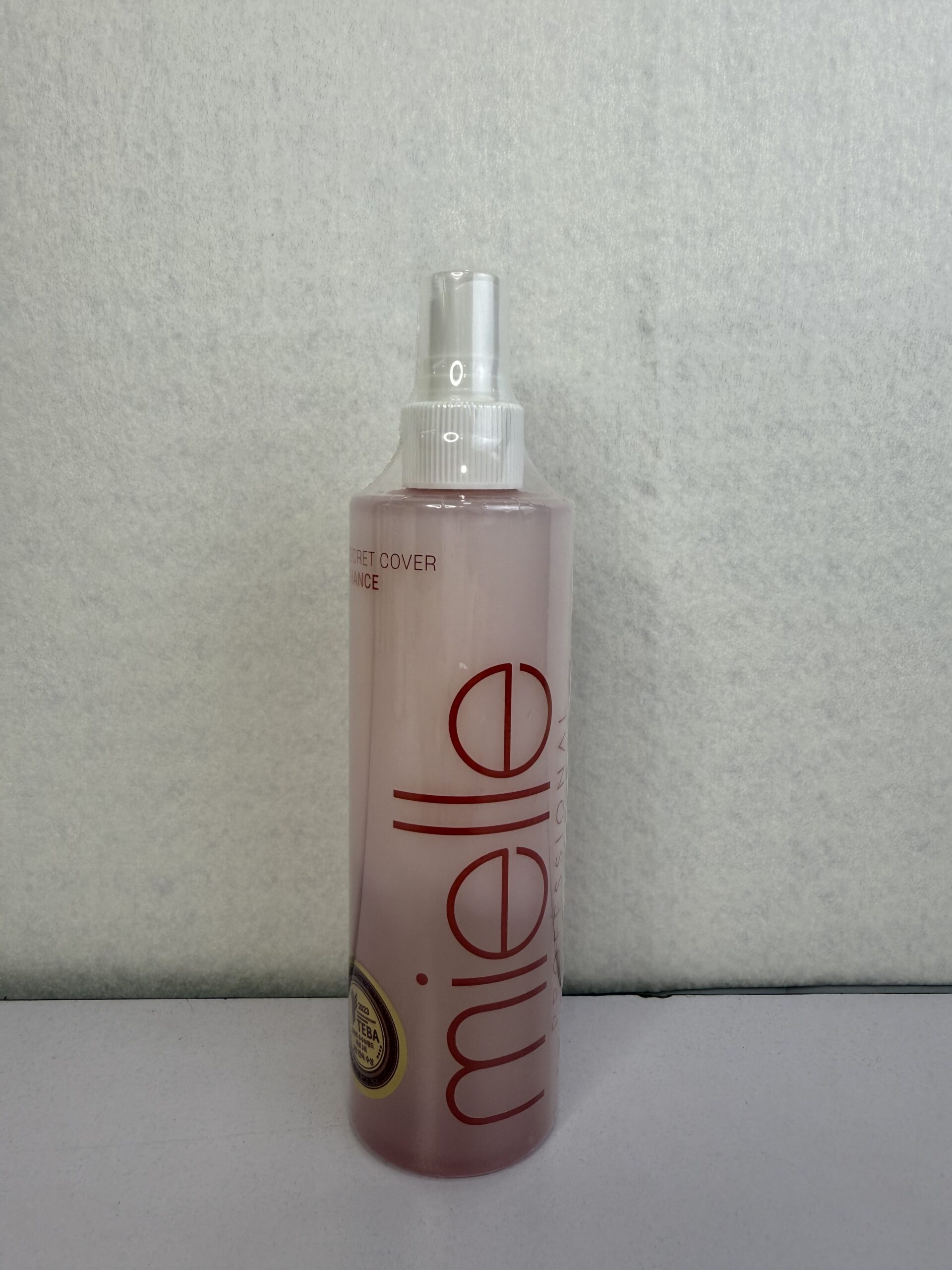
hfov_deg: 56.8
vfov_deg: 71.6
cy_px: 635
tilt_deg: -4.8
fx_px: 880
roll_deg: -0.6
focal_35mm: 24
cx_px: 476
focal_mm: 2.22
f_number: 2.2
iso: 40
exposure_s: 1/123
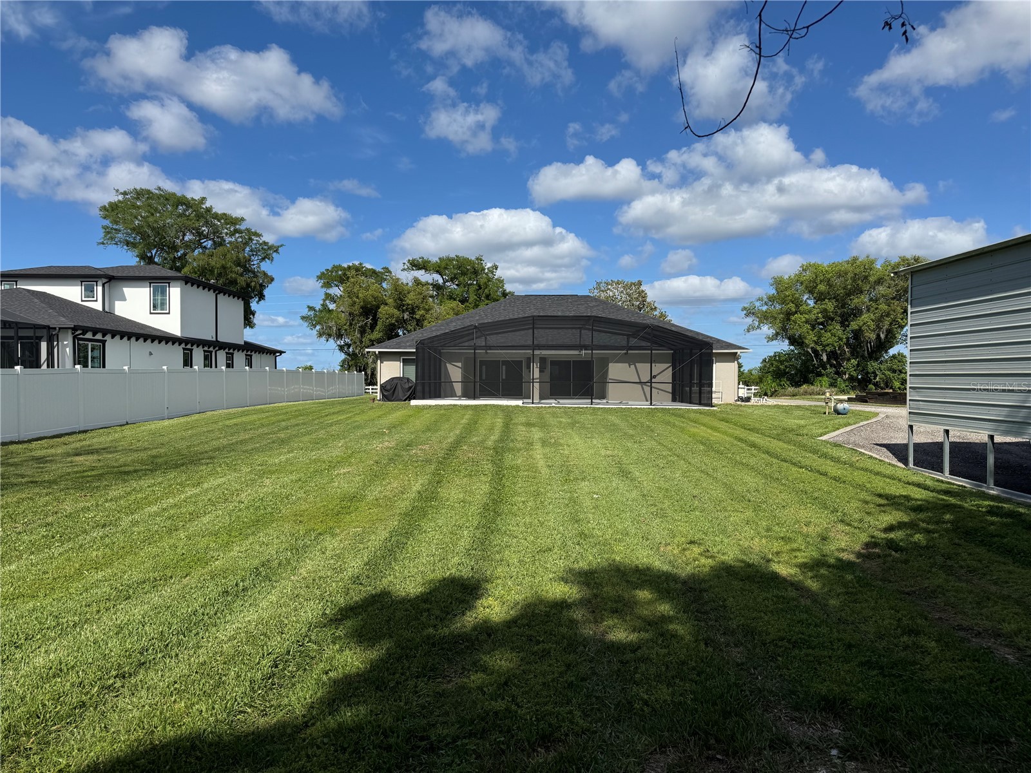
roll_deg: -0.1
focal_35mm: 24
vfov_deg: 56.8
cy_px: 386
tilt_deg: -2.0
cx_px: 516
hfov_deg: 71.6
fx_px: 715
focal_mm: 6.76
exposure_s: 1/5348
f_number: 1.78
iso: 80
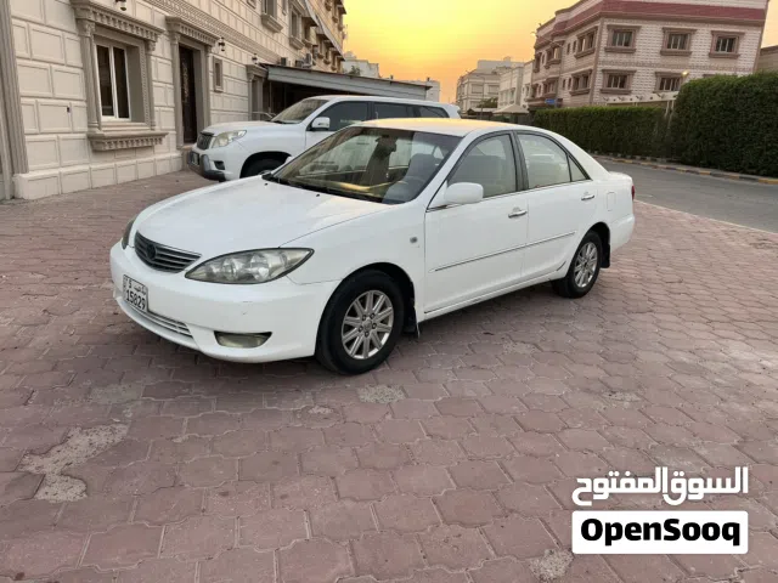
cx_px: 389
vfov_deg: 53.1
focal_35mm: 26
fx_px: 584
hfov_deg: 67.3
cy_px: 292
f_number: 1.5
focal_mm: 5.7
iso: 32
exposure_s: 1/129
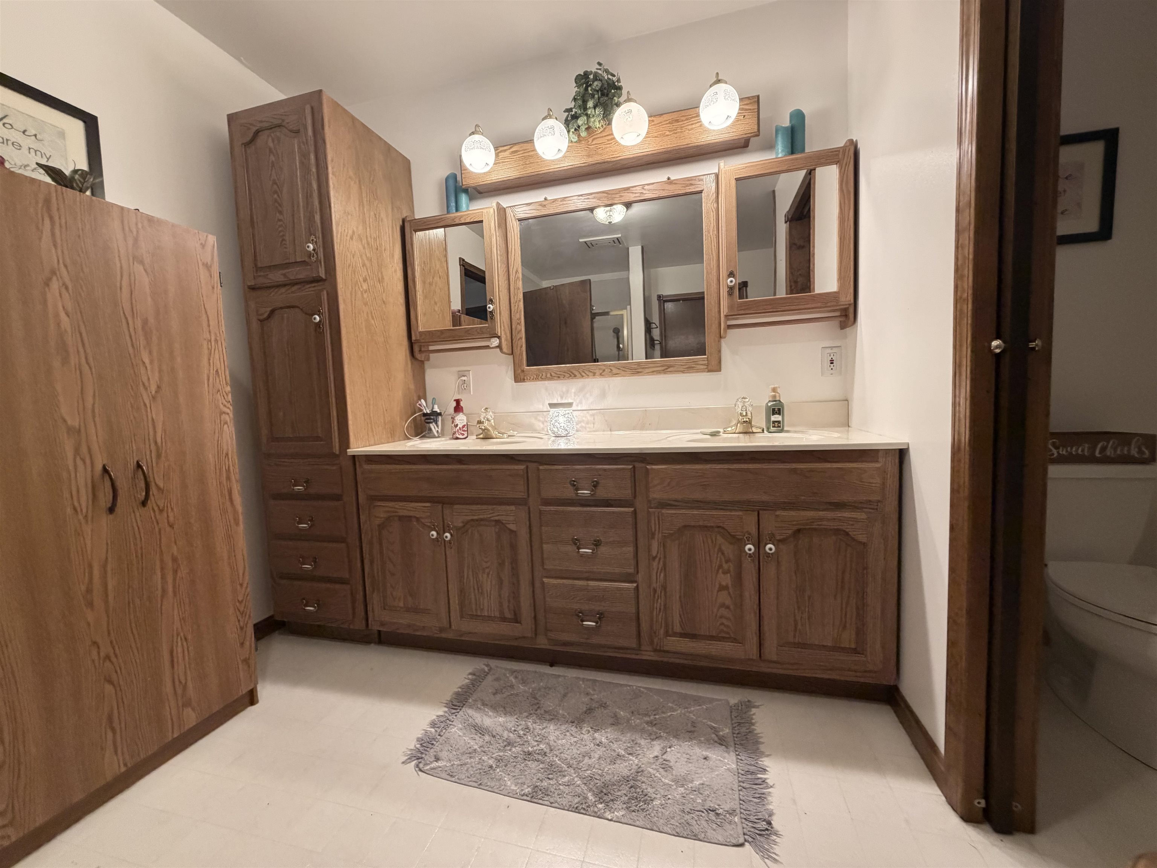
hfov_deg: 102.1
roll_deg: +3.4
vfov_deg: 85.7
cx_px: 578
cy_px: 434
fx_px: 468
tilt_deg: -2.8
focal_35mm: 14
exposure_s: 1/60
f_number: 2.2
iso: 500
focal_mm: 2.22
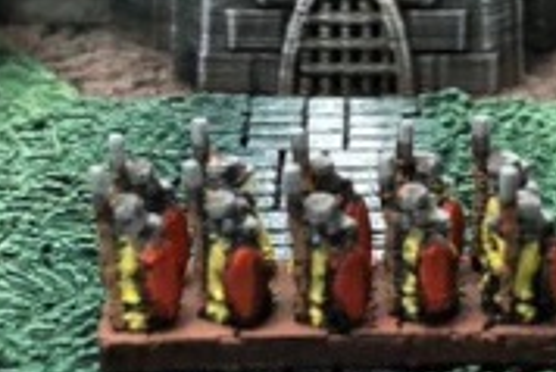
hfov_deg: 23.4
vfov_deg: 15.6
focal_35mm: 87
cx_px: 298
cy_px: 59
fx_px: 1345
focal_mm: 4
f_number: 1.8
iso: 100
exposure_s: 1/15
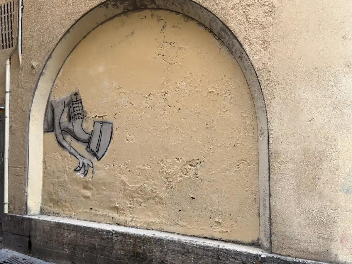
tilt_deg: +4.2
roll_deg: +0.0
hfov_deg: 52.6
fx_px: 356
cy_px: 132
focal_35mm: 35
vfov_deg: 40.7
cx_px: 176
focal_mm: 6.76
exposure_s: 1/93
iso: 100
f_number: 1.78
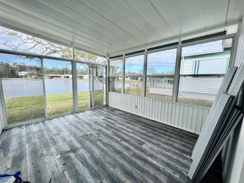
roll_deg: -1.5
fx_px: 92
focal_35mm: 13
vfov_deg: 89.9
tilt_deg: -8.5
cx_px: 122
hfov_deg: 106.2
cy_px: 92
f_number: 1.8
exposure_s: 1/608
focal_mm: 1.57
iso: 32
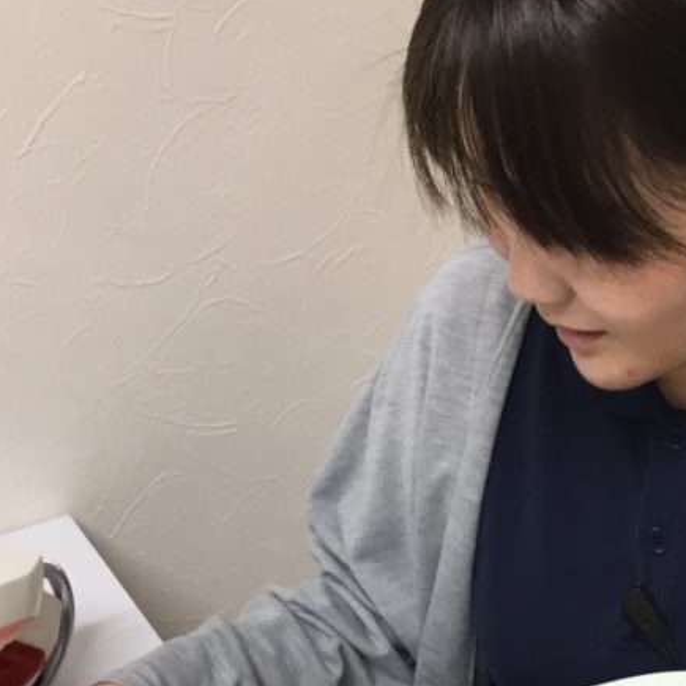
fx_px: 1413
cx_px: 487
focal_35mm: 63
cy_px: 695
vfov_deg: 25.8
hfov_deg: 27.0
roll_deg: +2.2
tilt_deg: -40.6
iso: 50
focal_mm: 3.3
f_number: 2.4
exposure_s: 1/30
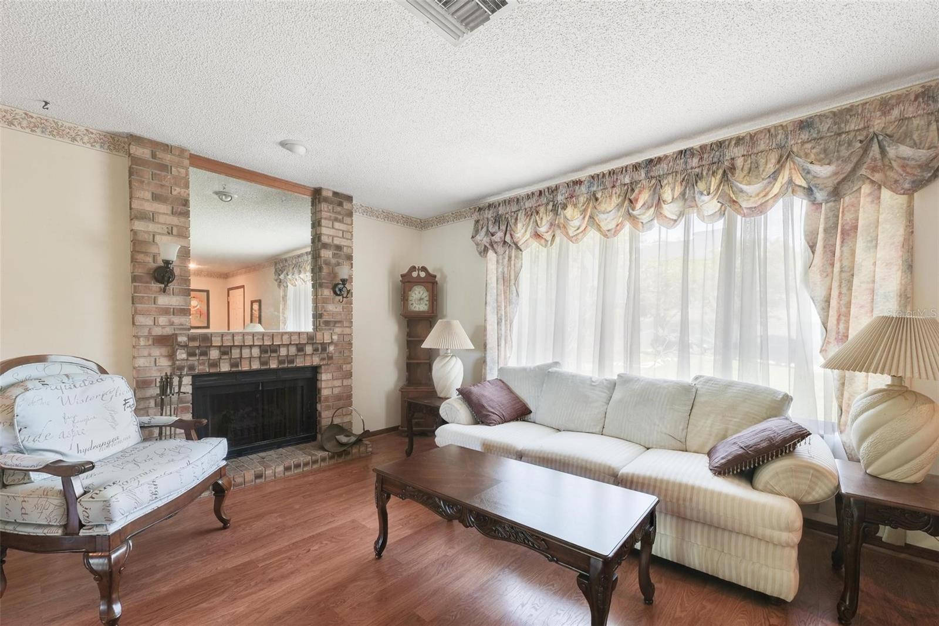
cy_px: 313
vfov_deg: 81.2
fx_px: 365
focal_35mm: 14
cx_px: 470
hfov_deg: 104.3
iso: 400
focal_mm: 14
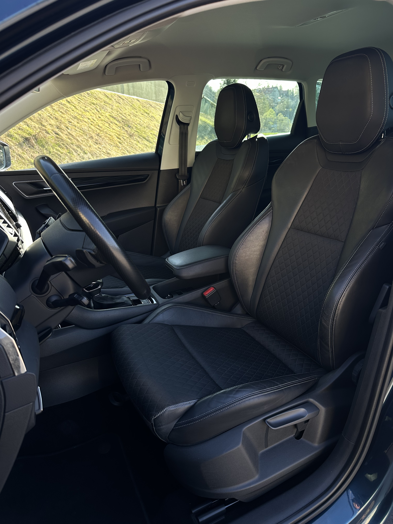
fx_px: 363
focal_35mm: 24
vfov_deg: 71.6
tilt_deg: -18.6
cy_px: 262
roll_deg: +2.7
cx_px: 196
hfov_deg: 56.8
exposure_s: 1/206
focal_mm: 6.86
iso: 80
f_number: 1.78
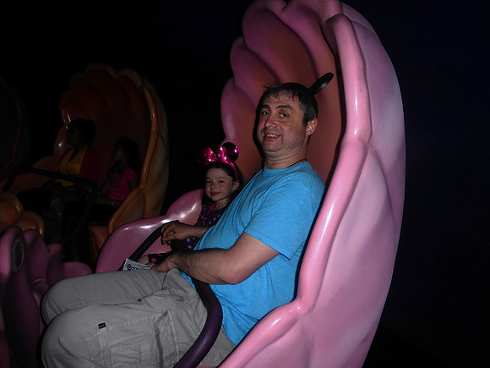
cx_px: 245
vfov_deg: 49.7
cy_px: 184
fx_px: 396
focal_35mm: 28
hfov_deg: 63.4
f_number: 3.4
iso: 100
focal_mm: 4.8
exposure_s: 1/60
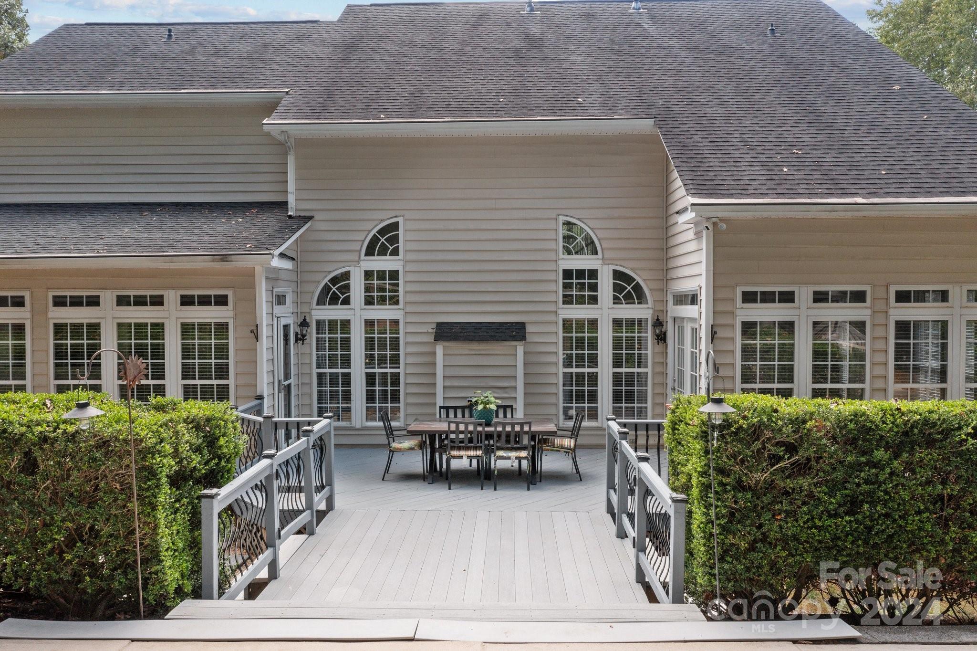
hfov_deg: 65.5
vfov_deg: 46.4
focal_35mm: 28
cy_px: 326
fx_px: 760
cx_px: 488
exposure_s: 1/200
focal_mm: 10.26
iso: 100
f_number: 5
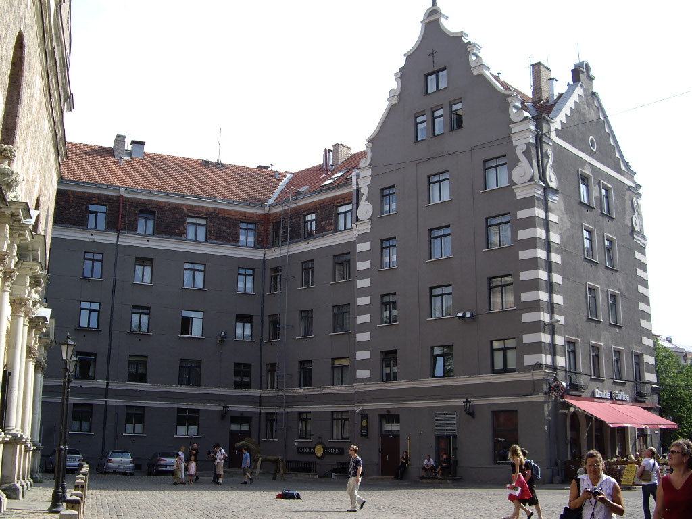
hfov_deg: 49.0
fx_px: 760
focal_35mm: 38
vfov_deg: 37.7
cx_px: 346
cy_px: 260
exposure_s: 1/400
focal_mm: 7.9
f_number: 2.8
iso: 50
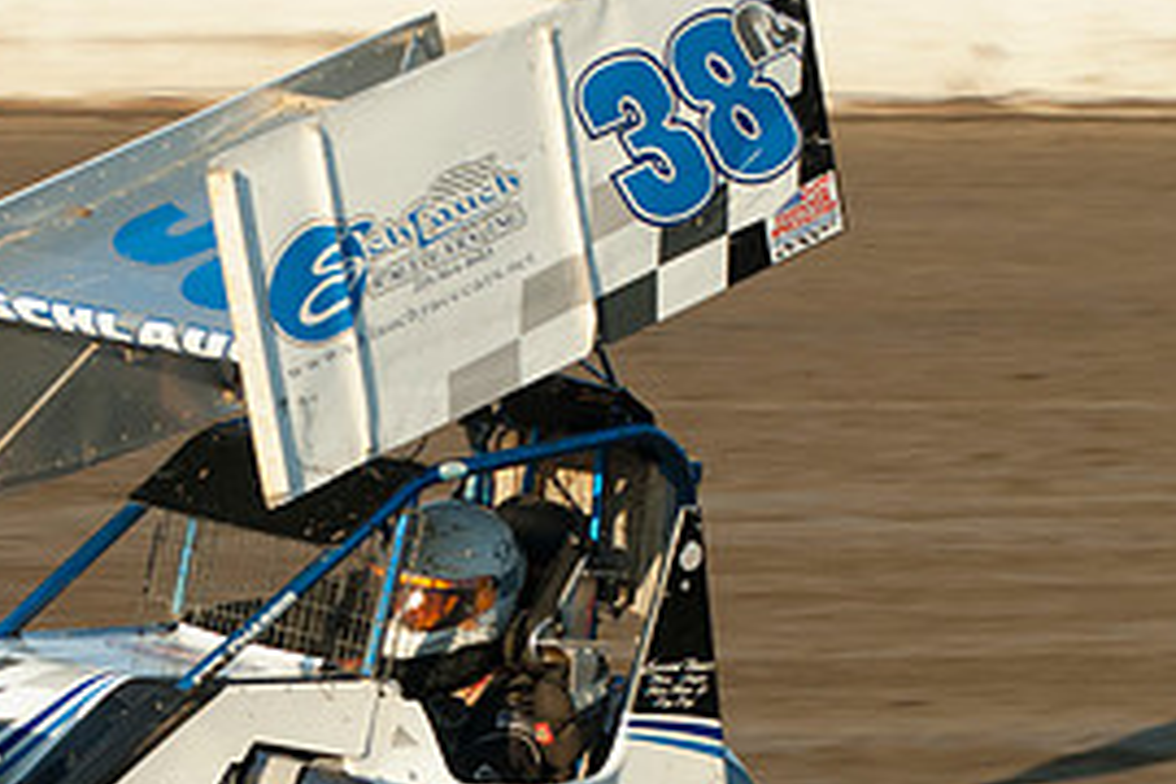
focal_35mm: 258
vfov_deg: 5.3
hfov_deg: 8.0
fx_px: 8427
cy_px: 623
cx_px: 222
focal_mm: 80
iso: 400
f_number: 7.1
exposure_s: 1/400
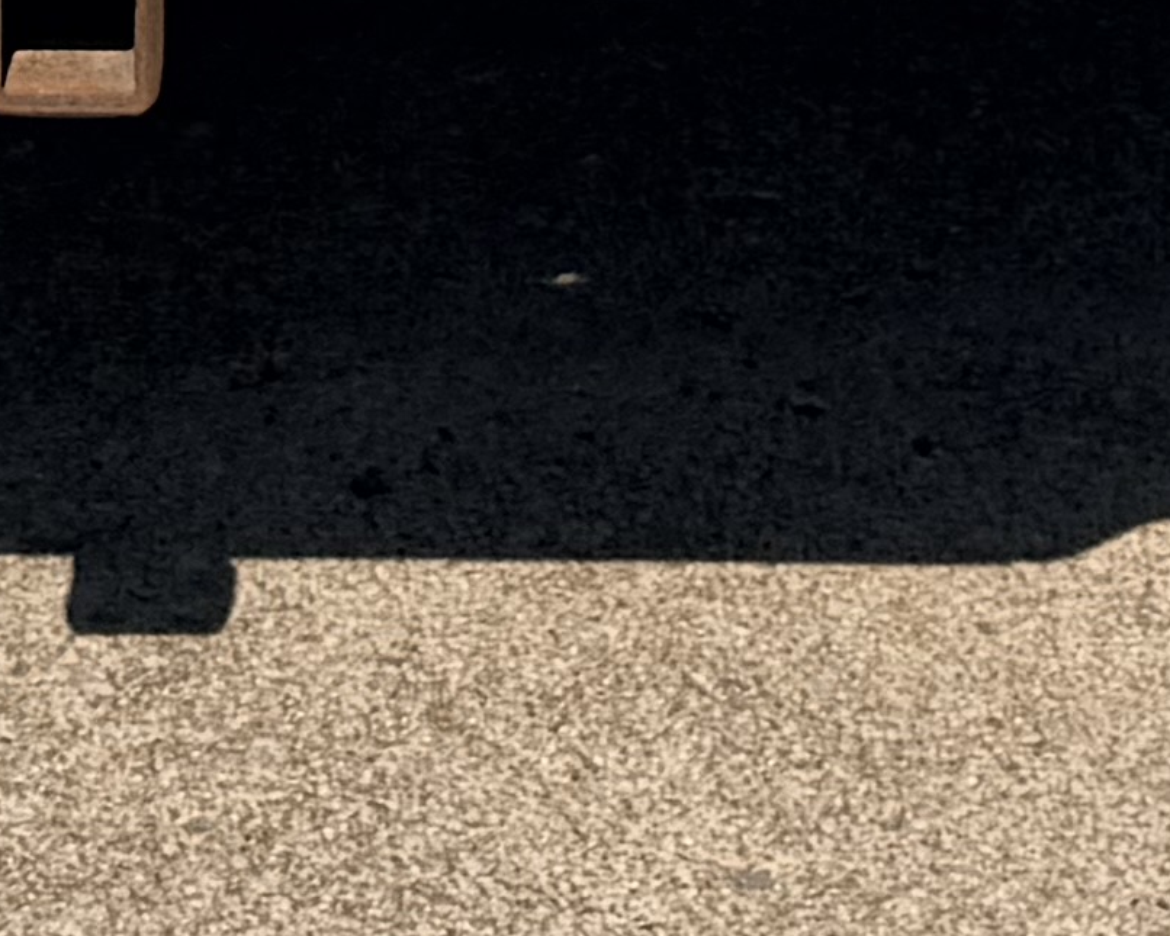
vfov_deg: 7.9
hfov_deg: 11.5
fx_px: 5749
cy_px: -1985
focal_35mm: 166
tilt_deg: -6.5
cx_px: -30
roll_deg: +0.3
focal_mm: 6.76
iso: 80
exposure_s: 1/14286
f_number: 1.78
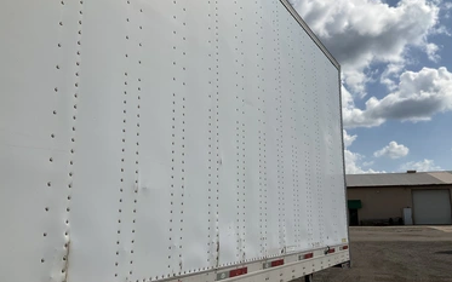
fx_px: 406
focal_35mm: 33
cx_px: 228
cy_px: 152
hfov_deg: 58.2
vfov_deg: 38.3
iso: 25
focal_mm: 3
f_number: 1.8
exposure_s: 1/6536
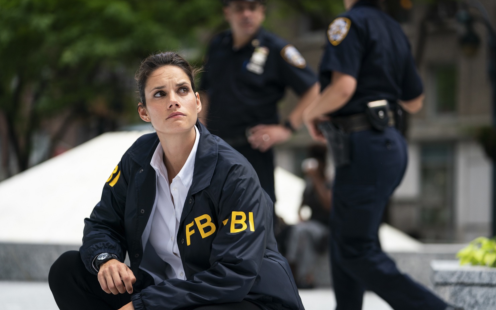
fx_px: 1365
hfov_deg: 20.6
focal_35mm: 101
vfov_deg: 13.0
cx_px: 245
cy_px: 150
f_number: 2.8
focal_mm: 98
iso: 400
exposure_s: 1/500
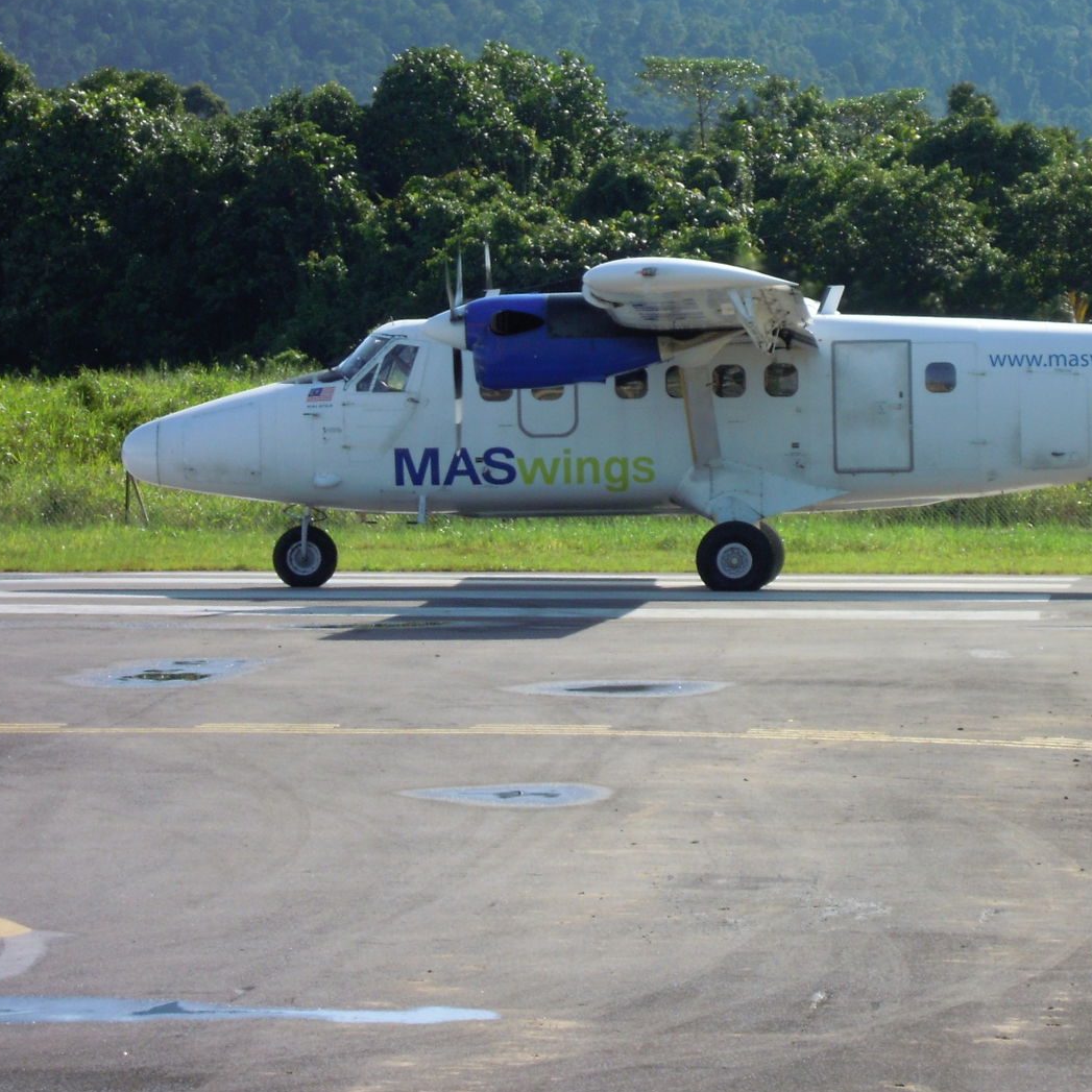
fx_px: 8102
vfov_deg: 7.7
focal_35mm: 227
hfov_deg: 7.7
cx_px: 851
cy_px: 381
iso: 100
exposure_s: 1/250
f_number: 6.6
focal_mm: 25
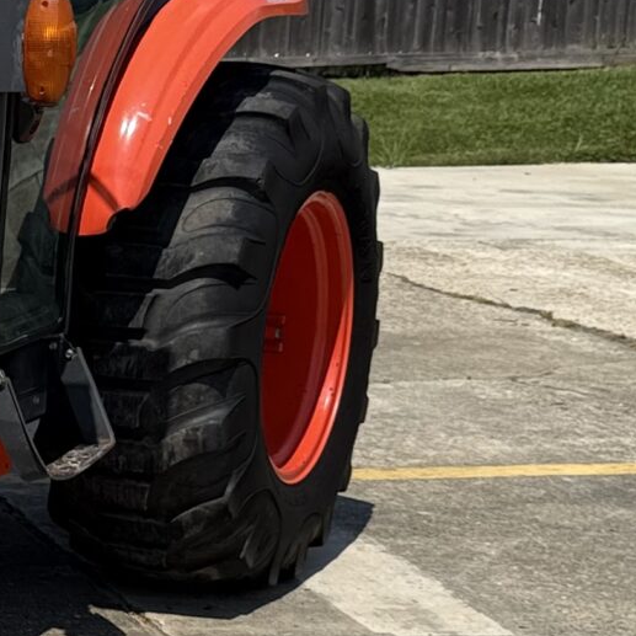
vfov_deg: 16.5
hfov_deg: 14.5
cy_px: 435
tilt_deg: -11.0
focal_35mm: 105
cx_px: -531
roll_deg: +1.2
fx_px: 2183
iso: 80
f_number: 1.78
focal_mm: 6.76
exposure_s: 1/6173
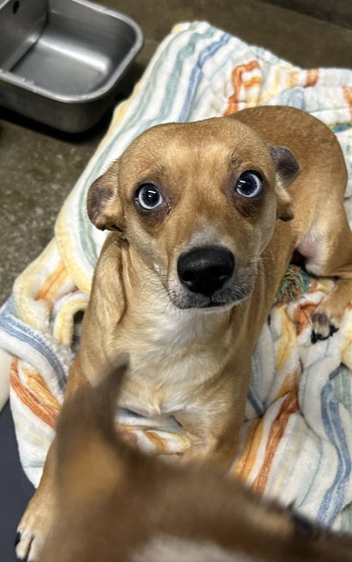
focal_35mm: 28
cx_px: 208
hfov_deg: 44.4
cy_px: 284
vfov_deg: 66.5
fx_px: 430
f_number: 1.5
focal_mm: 5.7
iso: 160
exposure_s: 1/60
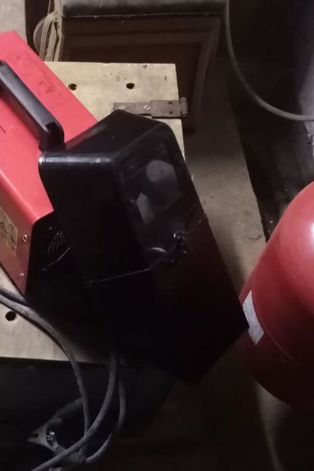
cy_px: 277
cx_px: 37
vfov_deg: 45.2
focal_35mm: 43
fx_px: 562
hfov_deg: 30.0
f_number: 1.8
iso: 1288
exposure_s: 1/20
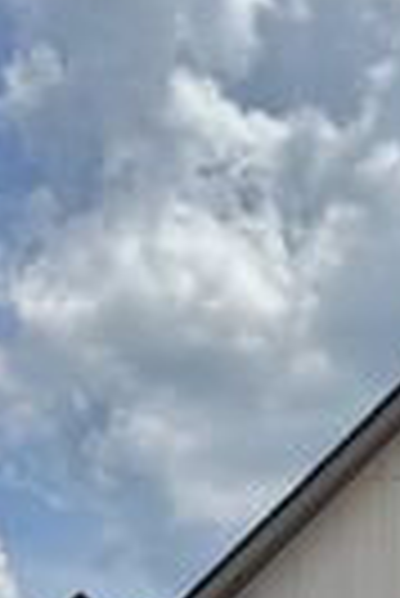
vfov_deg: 14.7
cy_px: 1009
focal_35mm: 125
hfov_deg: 10.3
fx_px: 2078
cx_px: 724
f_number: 1.78
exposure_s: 1/7092
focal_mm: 6.76
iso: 80
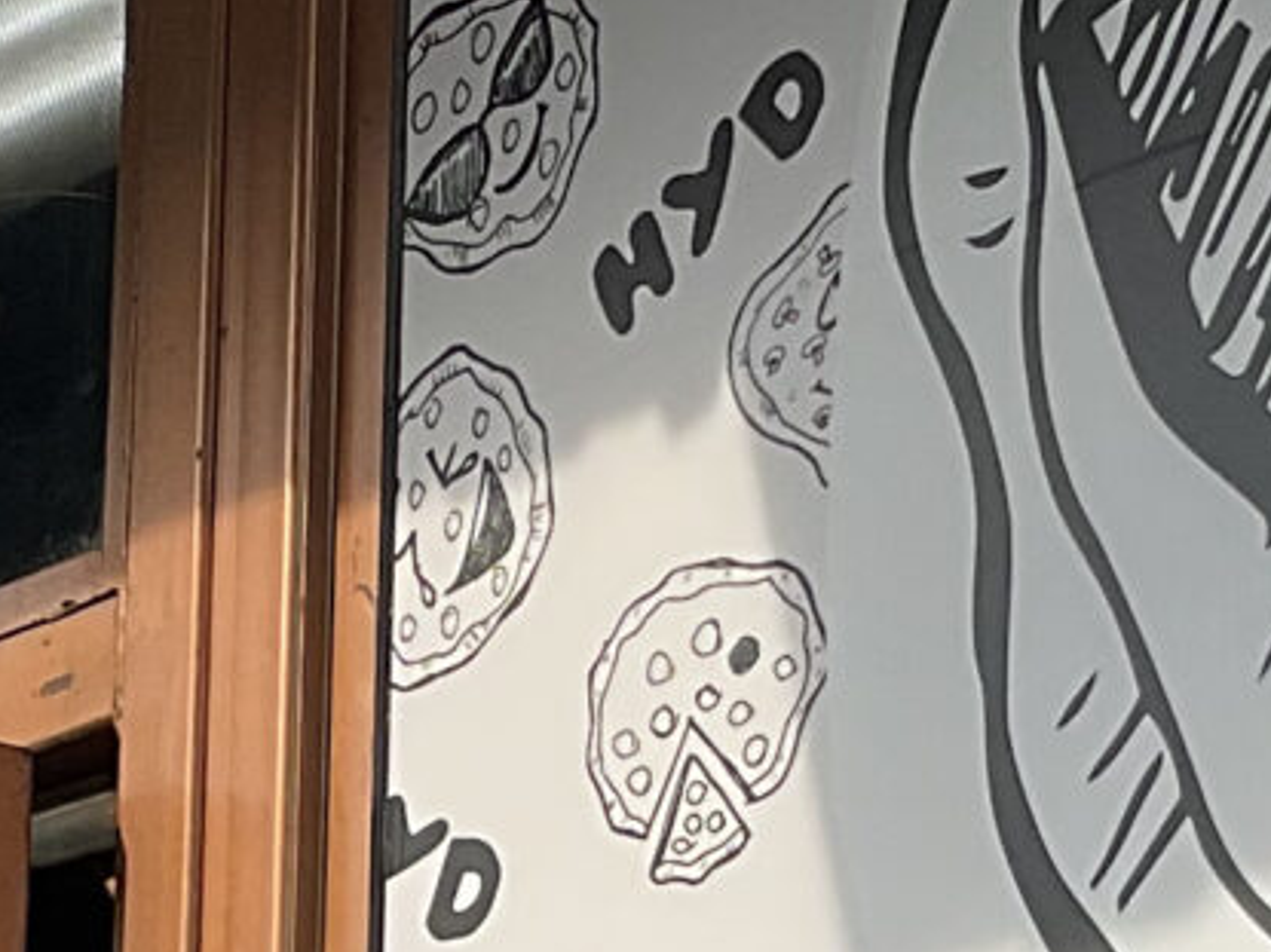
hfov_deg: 11.0
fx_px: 6570
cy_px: 1261
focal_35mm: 179
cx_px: 628
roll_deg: -0.3
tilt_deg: +10.9
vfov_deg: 8.2
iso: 16
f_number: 1.8
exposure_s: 1/912
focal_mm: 3
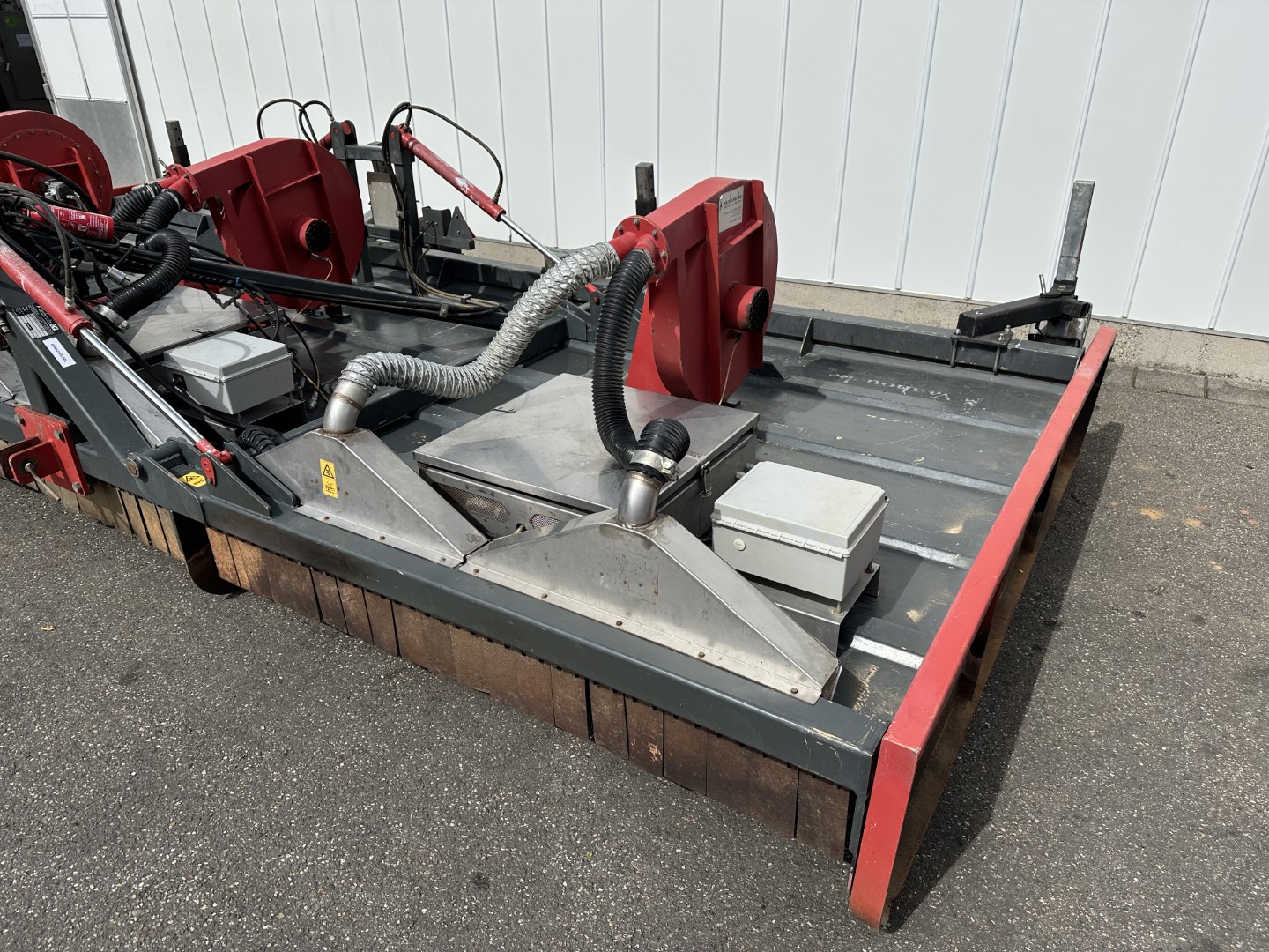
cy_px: 476
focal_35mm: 24
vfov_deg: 56.8
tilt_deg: -27.1
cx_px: 634
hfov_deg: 71.6
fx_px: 880
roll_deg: +0.4
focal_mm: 6.86
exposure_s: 1/8197
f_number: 1.78
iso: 80
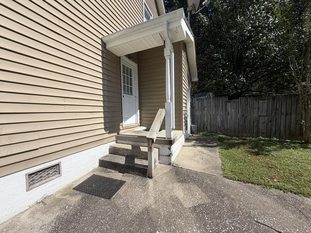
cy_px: 116
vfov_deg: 85.7
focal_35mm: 14
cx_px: 156
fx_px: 126
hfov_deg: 102.1
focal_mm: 2.22
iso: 20
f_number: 2.2
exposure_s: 1/864
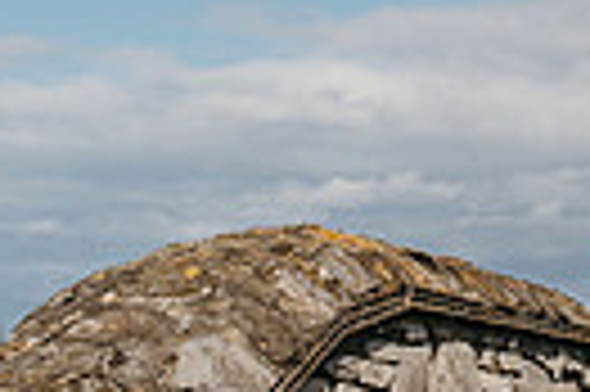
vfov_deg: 11.0
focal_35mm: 124
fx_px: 2030
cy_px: 349
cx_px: 1171
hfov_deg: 14.0
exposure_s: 1/1000
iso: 50
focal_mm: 28
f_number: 4.5
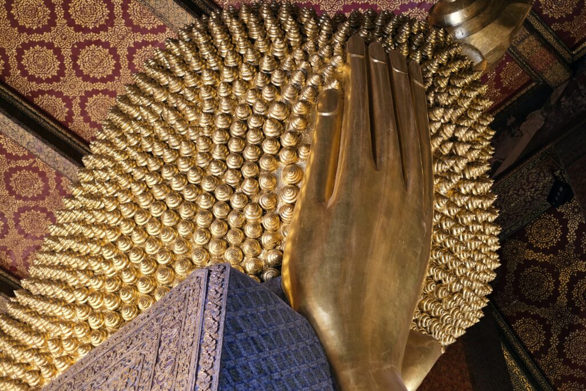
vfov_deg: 25.5
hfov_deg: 37.5
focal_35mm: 53
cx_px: 293
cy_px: 196
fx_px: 863
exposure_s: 1/110
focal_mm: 35
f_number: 1.8
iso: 320
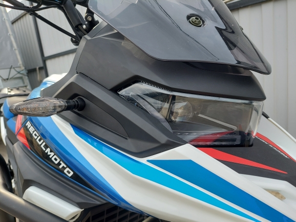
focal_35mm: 24
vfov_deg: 56.9
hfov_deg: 71.6
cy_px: 111
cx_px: 148
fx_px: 205
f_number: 1.8
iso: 40
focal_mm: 5.23
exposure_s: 1/361
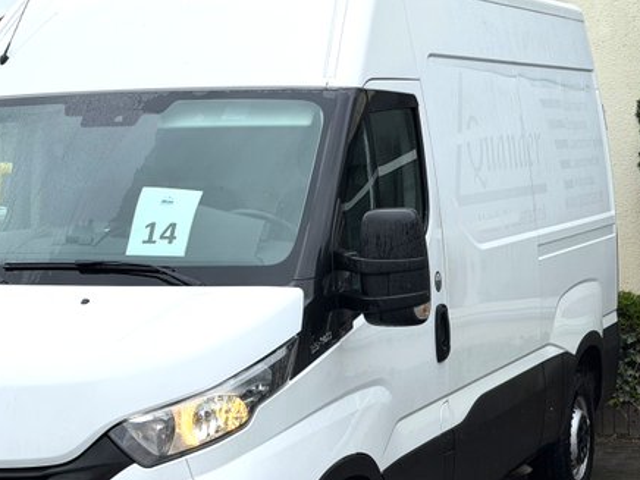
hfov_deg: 22.1
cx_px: 204
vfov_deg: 16.8
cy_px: 298
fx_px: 1627
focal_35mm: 88
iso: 64
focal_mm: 6.76
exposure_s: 1/2033
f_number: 1.78
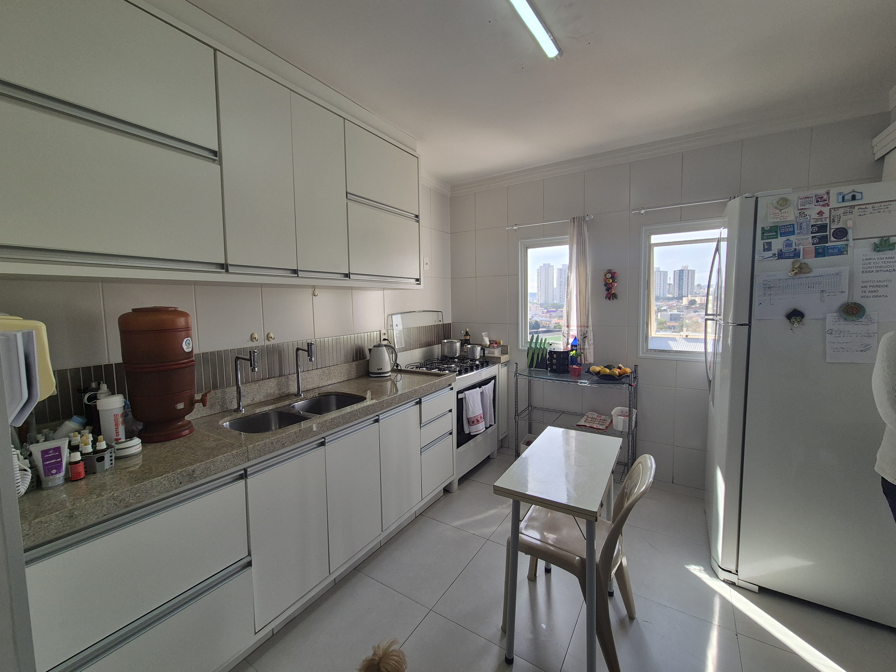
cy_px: 336
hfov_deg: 106.2
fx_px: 336
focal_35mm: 13
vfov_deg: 89.9
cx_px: 448
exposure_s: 1/361
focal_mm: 2.2
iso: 50
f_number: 2.2
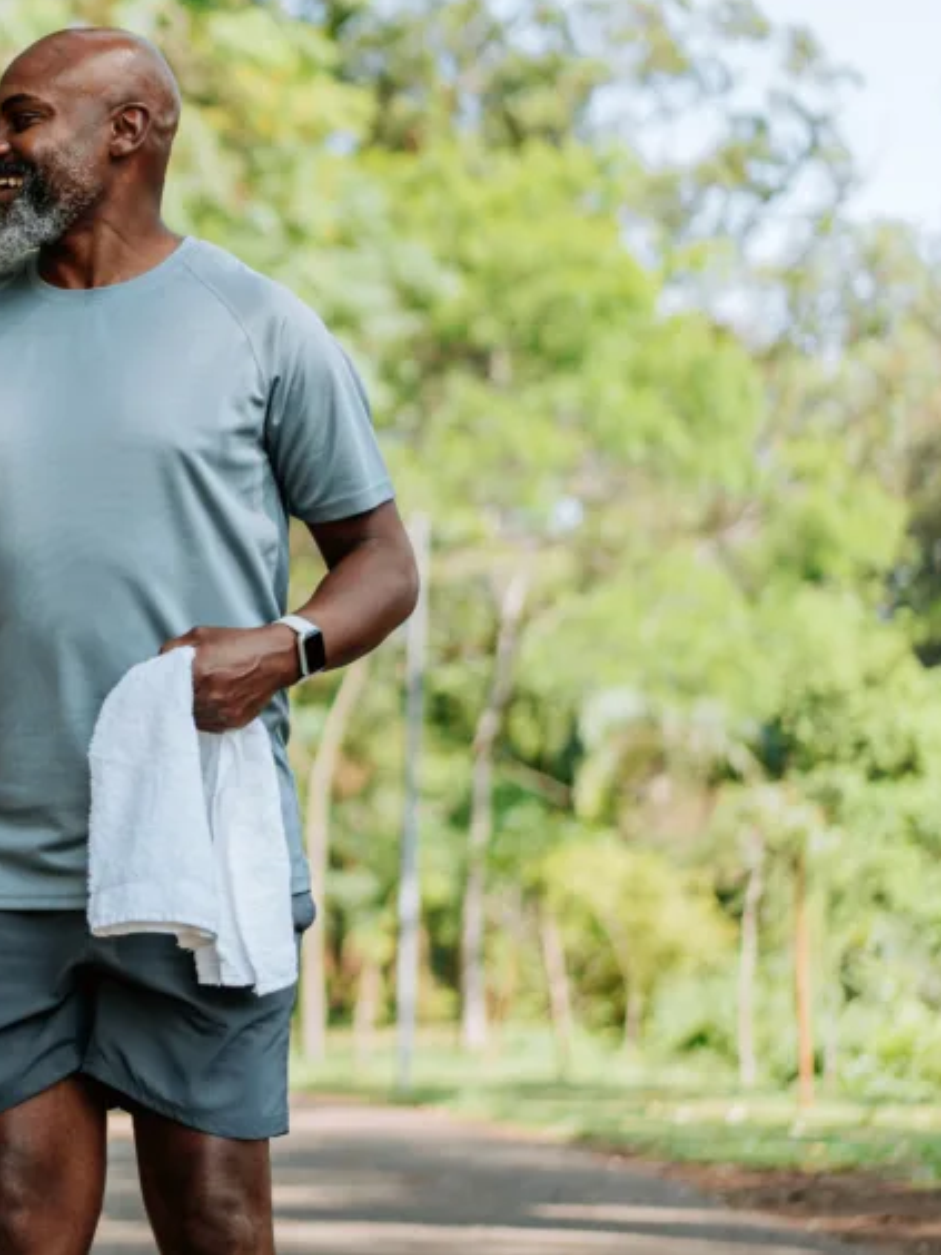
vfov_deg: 20.4
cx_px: -174
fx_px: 3480
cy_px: 497
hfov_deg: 14.9
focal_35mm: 96
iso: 125
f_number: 2
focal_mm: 55
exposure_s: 1/1000
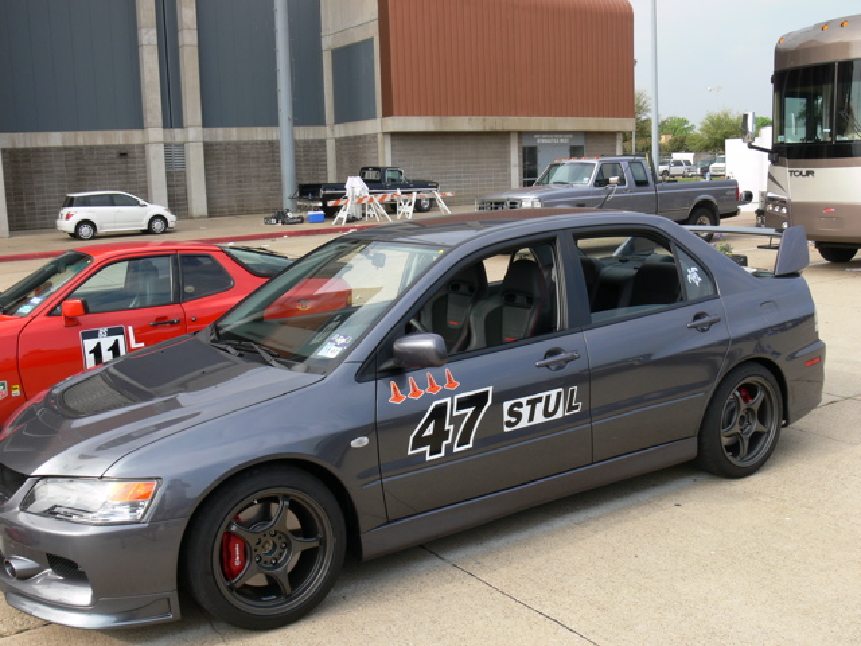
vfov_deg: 40.7
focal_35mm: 35
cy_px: 323
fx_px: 871
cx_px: 430
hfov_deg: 52.6
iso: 80
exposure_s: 1/125
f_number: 5.6
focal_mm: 7.4
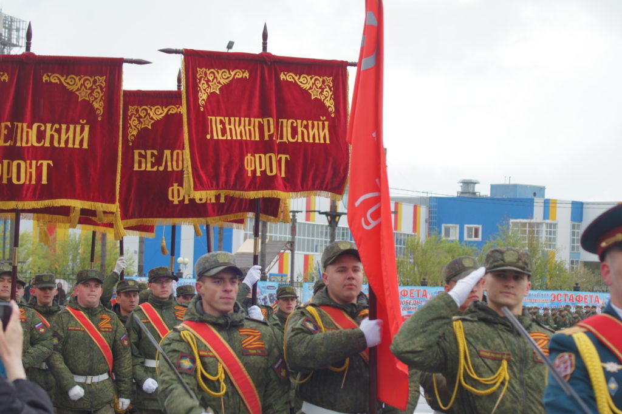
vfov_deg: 12.2
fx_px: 1942
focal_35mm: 112
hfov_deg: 18.2
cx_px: 311
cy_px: 207
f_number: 7.1
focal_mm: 75
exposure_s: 1/160
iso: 200
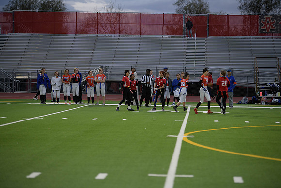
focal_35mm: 130
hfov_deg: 15.8
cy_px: 94
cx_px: 140
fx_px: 1015
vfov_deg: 10.6
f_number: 2.8
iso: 320
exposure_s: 1/200
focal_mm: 130
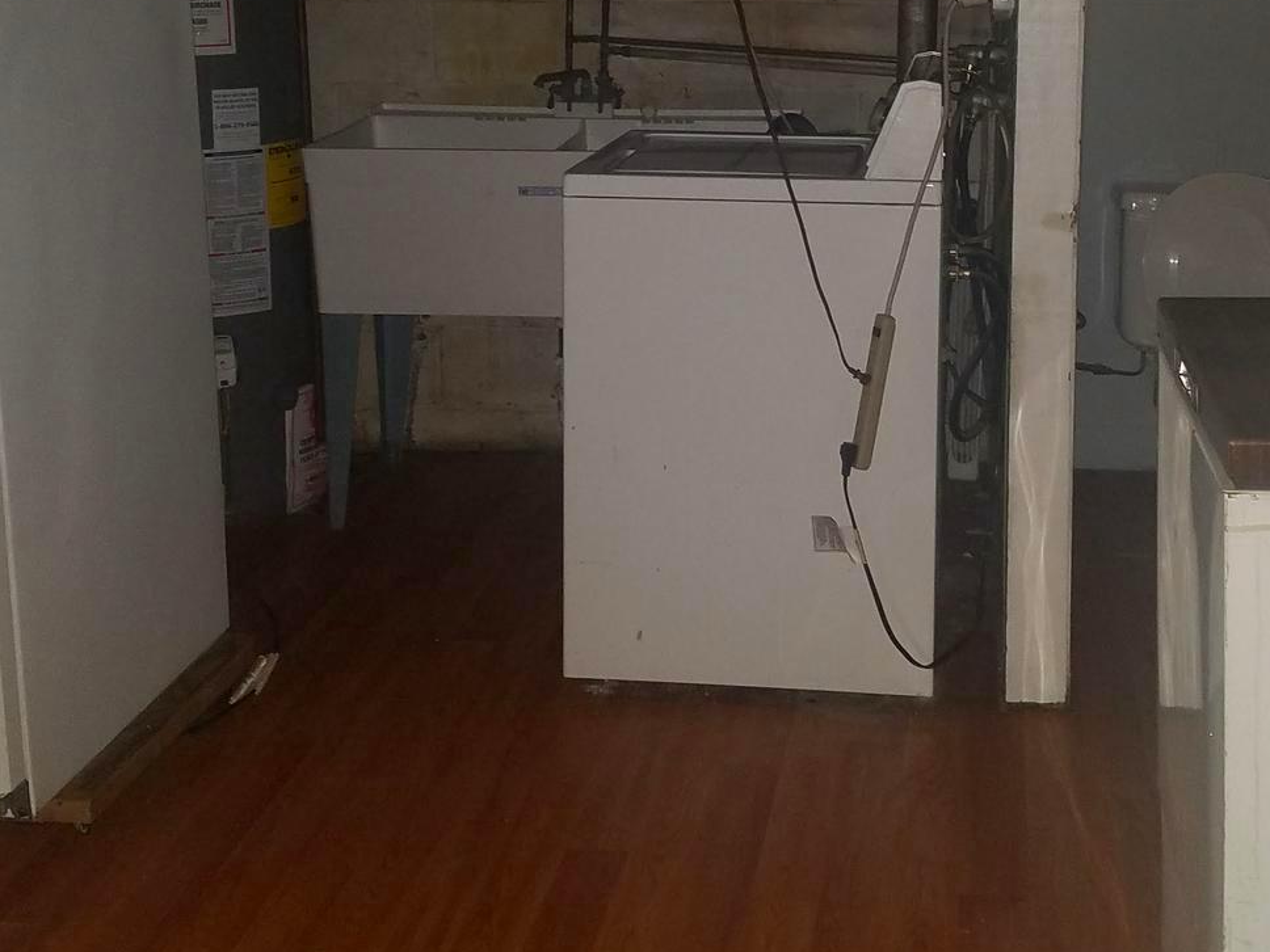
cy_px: 148
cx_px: 745
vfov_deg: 25.9
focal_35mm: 55
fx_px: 2018
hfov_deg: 34.8
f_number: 1.7
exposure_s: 1/11
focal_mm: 4.2
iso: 125
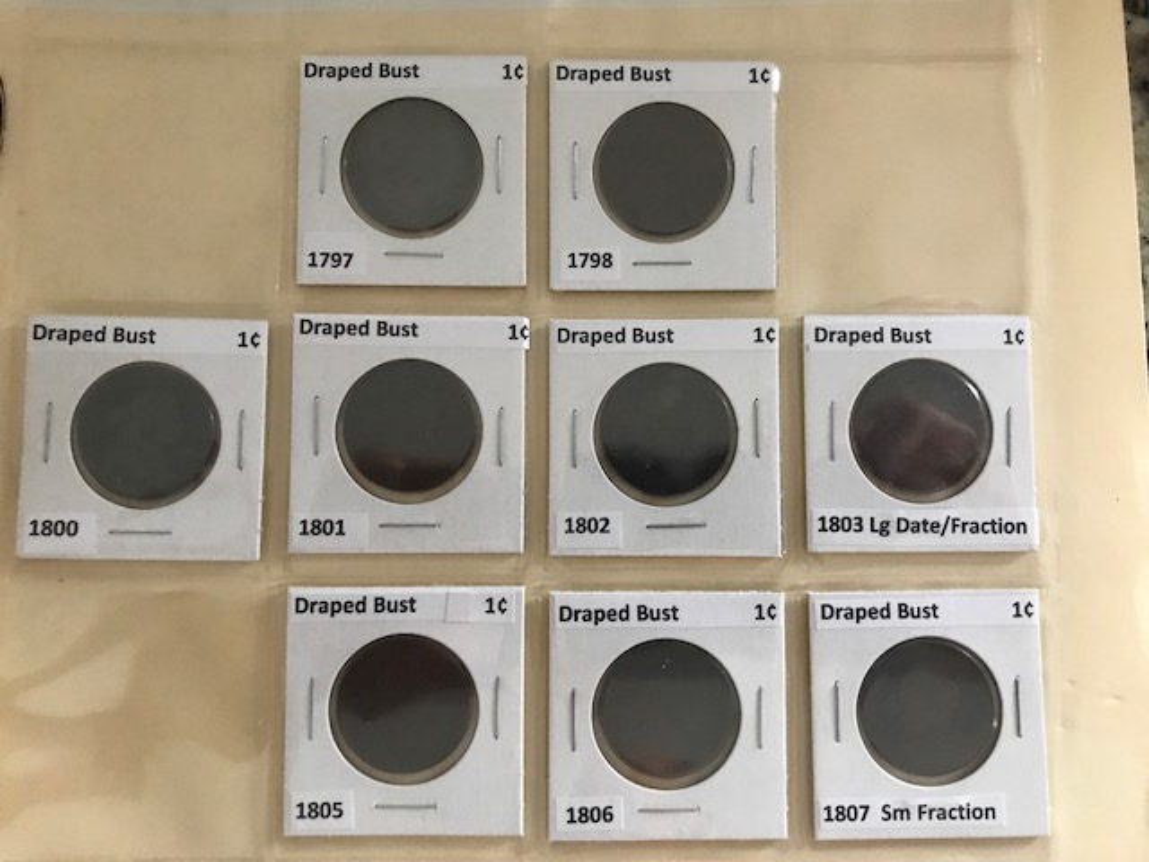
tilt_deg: -85.3
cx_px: 574
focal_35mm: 28
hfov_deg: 63.4
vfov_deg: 49.7
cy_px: 431
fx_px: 929
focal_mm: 3.99
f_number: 1.8
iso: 100
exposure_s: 1/15
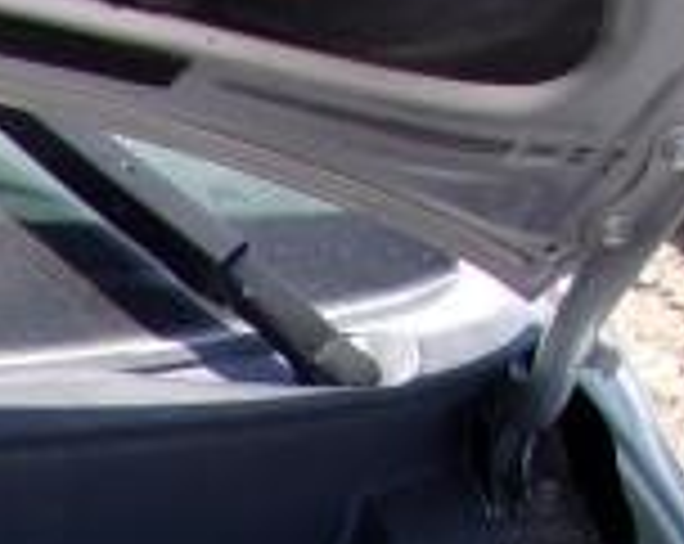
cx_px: -693
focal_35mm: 139
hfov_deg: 12.3
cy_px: 908
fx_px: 2808
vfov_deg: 10.5
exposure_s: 1/400
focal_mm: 4.9
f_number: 3
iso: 80
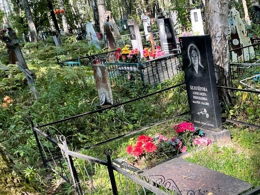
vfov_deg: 27.8
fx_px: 391
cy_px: 135
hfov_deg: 36.3
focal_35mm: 52
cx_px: 179
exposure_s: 1/121
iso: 40
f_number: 1.6
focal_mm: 4.2
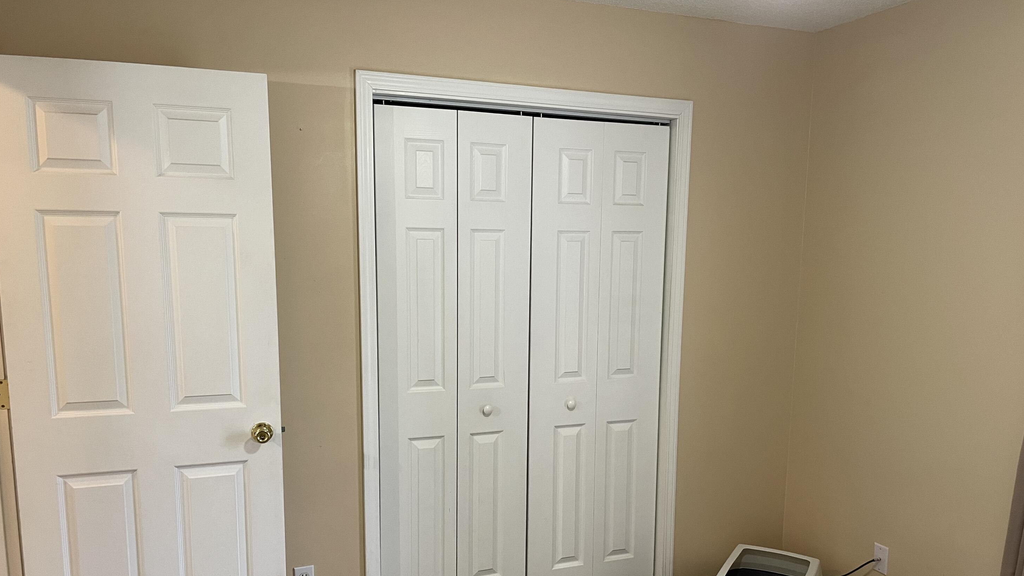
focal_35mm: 29
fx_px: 787
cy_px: 375
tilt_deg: -8.2
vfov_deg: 39.8
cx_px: 503
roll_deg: -0.2
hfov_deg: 66.1
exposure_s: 1/60
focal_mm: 4.2
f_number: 1.6
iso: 160
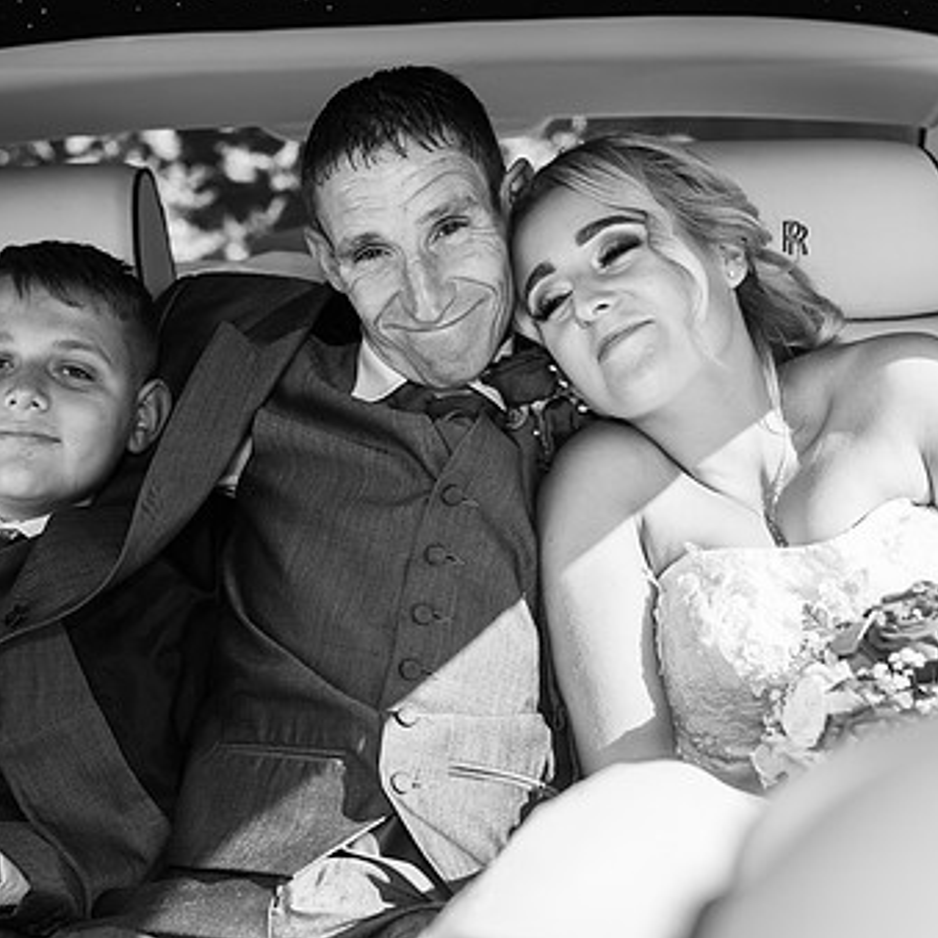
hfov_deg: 31.1
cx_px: 439
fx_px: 1686
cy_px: 364
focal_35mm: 55
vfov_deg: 31.0
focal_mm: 35
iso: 100
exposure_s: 1/160
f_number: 3.2
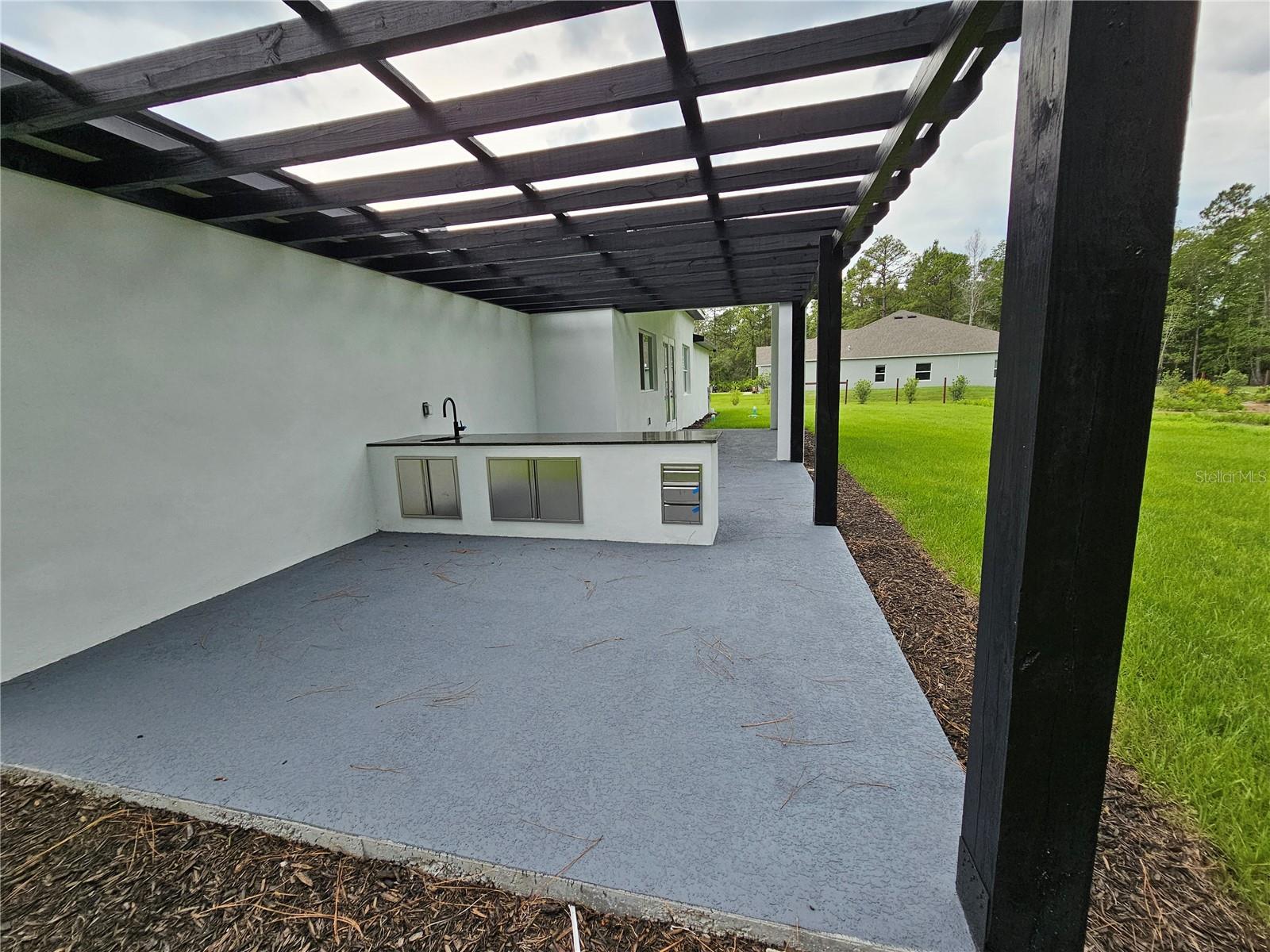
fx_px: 477
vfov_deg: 89.9
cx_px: 635
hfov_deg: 106.2
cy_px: 476
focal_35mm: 13
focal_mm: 2.2
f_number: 2.2
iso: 80
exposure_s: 1/229
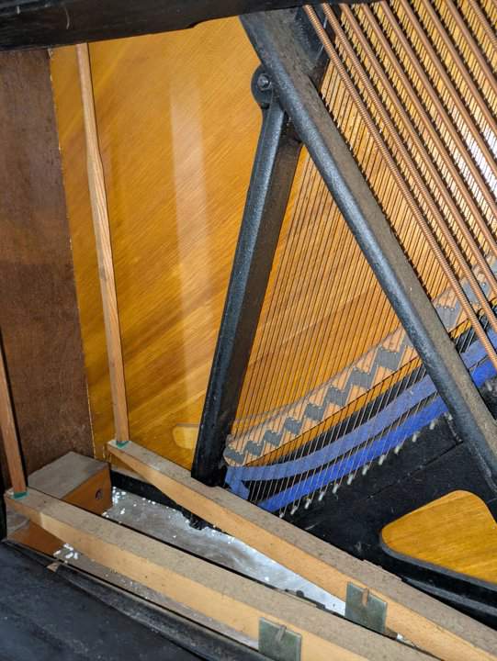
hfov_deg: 54.9
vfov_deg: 69.4
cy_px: 330
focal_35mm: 25
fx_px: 478
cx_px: 248
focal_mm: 5.43
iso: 478
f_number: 1.89
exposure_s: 1/25
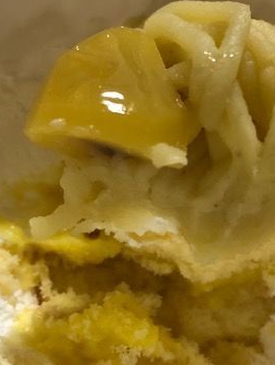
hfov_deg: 28.6
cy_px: 192
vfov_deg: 37.4
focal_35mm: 51
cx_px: 146
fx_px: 539
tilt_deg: -62.4
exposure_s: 1/15
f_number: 1.8
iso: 100
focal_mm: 3.99
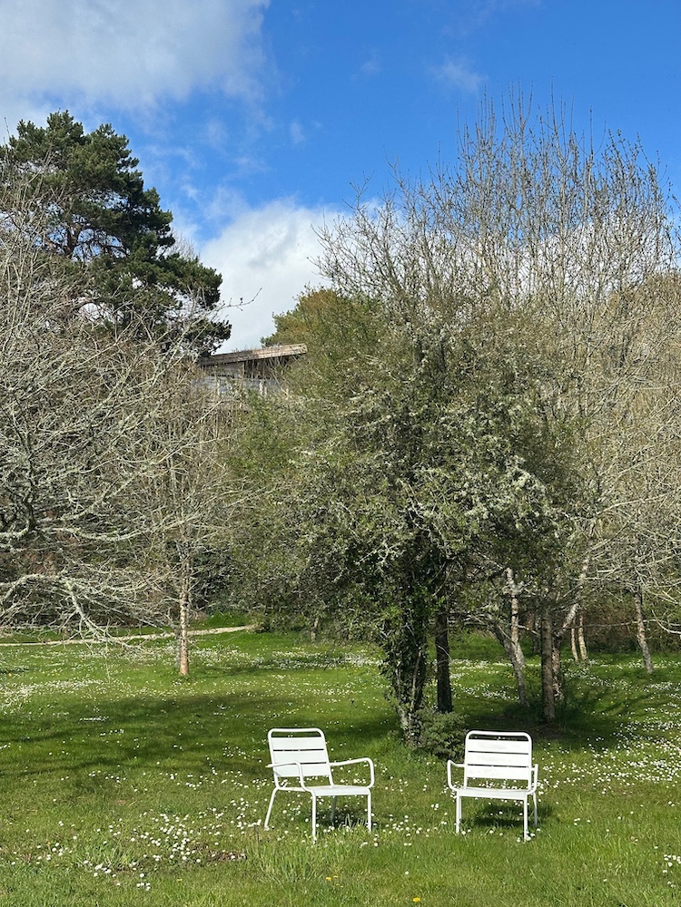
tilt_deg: +8.1
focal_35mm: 48
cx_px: 340
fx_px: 1259
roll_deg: -0.3
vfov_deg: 39.7
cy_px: 454
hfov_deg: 30.3
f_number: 1.78
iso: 64
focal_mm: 6.86
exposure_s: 1/3155
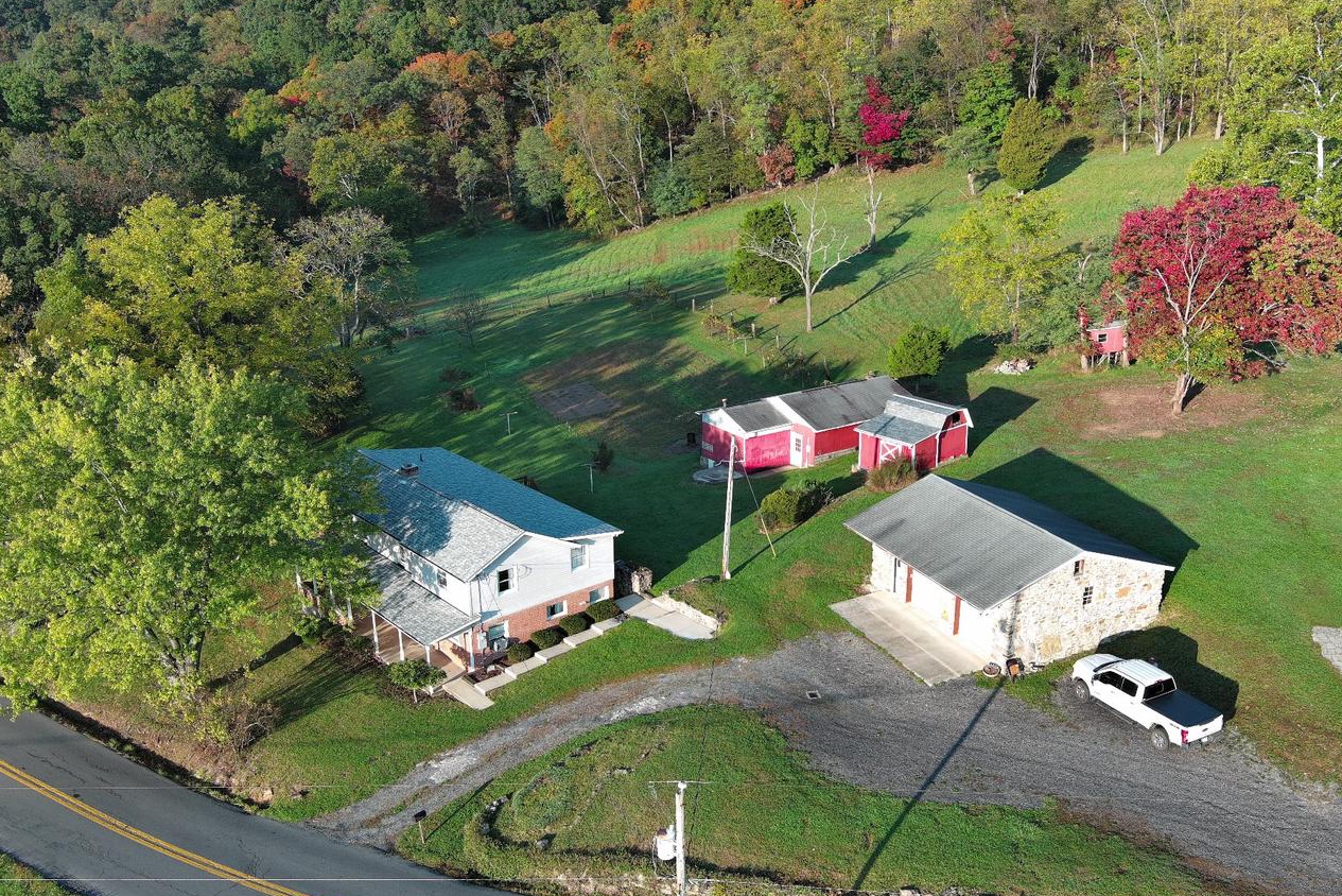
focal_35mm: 33
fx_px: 1230
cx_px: 748
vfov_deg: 40.0
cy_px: 466
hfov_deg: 57.1
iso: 100
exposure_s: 1/370
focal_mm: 10.57
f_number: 2.8
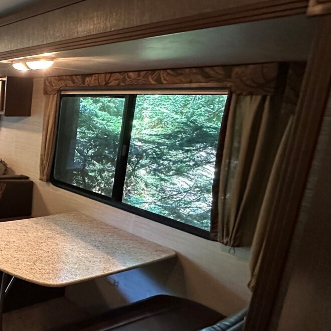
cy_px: 159
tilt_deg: -12.2
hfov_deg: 39.4
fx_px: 325
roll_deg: -1.7
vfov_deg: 54.0
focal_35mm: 30
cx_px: -64
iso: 1000
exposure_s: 1/60
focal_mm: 2.22
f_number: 2.2
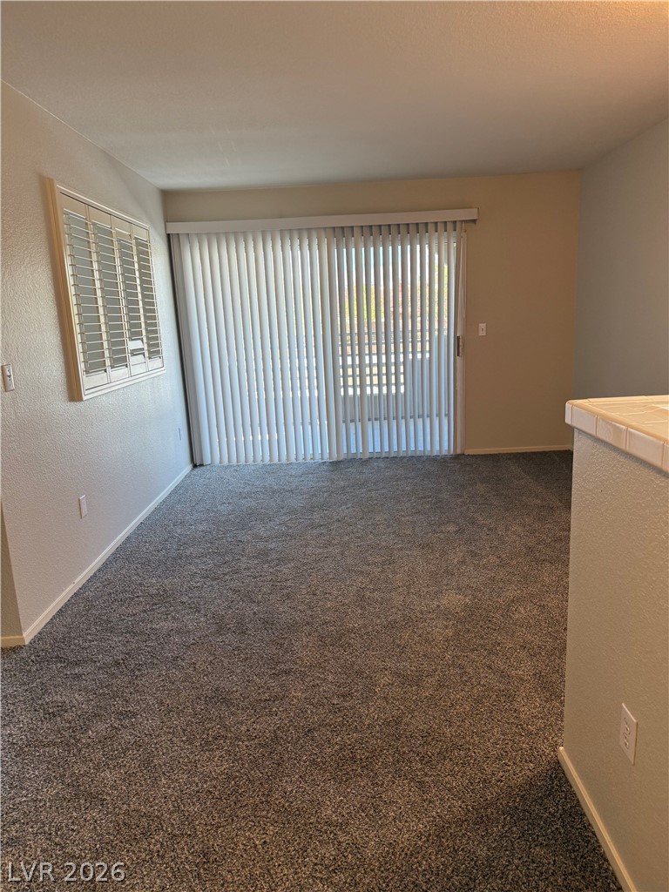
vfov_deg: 71.6
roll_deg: +4.3
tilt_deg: -10.4
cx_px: 334
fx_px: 618
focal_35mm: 24
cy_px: 446
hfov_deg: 56.8
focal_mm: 6.76
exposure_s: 1/120
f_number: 1.78
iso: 160
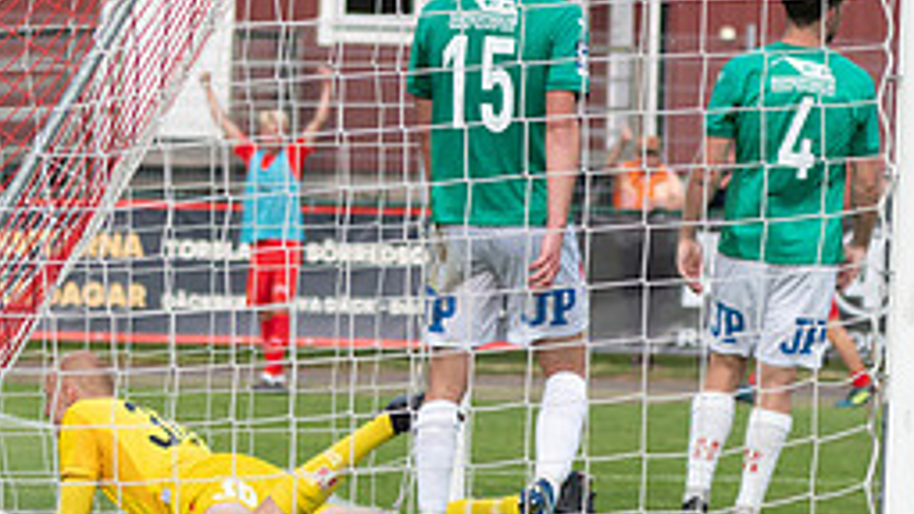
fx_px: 8482
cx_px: 277
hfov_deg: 6.2
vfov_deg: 3.5
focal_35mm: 350
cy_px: 427
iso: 220
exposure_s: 1/1600
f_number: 3.2
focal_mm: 82
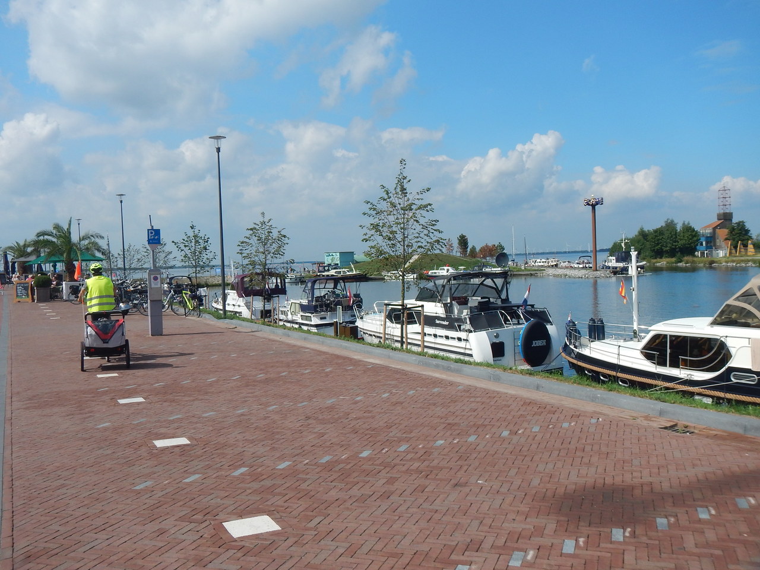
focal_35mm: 33
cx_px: 380
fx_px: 725
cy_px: 285
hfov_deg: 55.4
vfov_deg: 42.9
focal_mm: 5.9
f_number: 7.9
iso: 125
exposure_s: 1/400
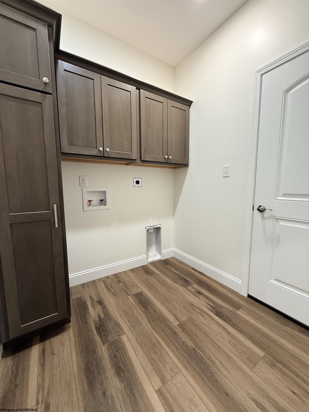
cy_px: 206
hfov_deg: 85.7
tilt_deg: -5.3
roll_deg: +0.3
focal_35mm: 14
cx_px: 154
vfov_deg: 102.1
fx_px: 167
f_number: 2.2
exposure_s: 1/60
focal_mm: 2.22
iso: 200
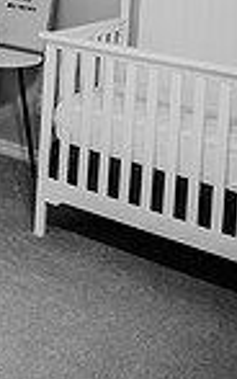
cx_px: -118
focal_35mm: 75
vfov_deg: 24.3
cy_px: -103
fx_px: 774
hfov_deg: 16.0
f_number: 2.2
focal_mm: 24
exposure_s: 1/160
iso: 500
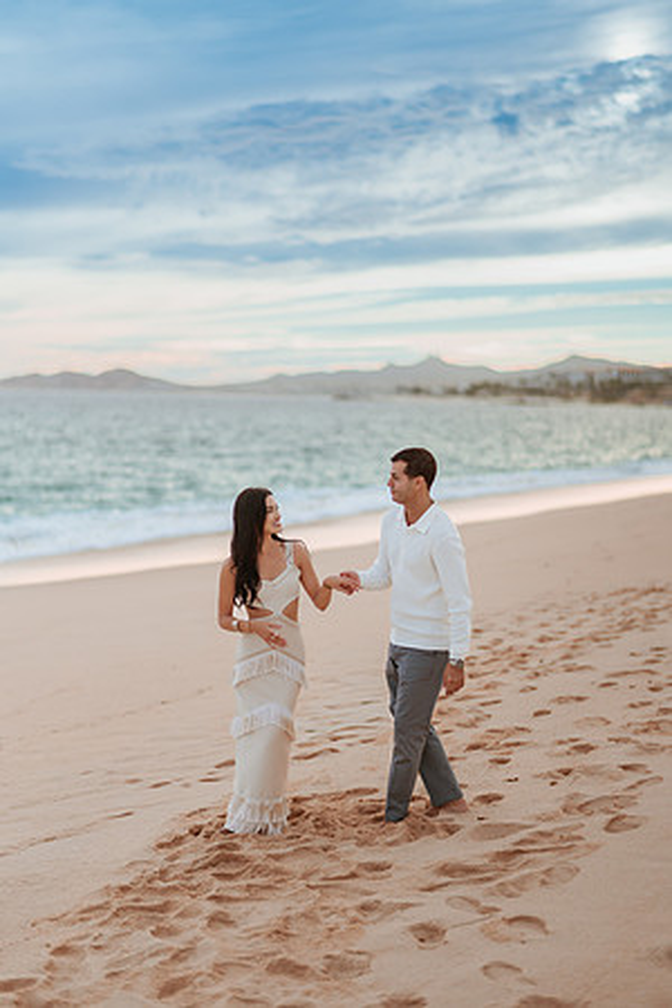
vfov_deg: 34.5
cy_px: 504
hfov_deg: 23.4
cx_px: 336
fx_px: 1624
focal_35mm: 58
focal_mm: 58
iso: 250
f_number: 1.6
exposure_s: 1/6400
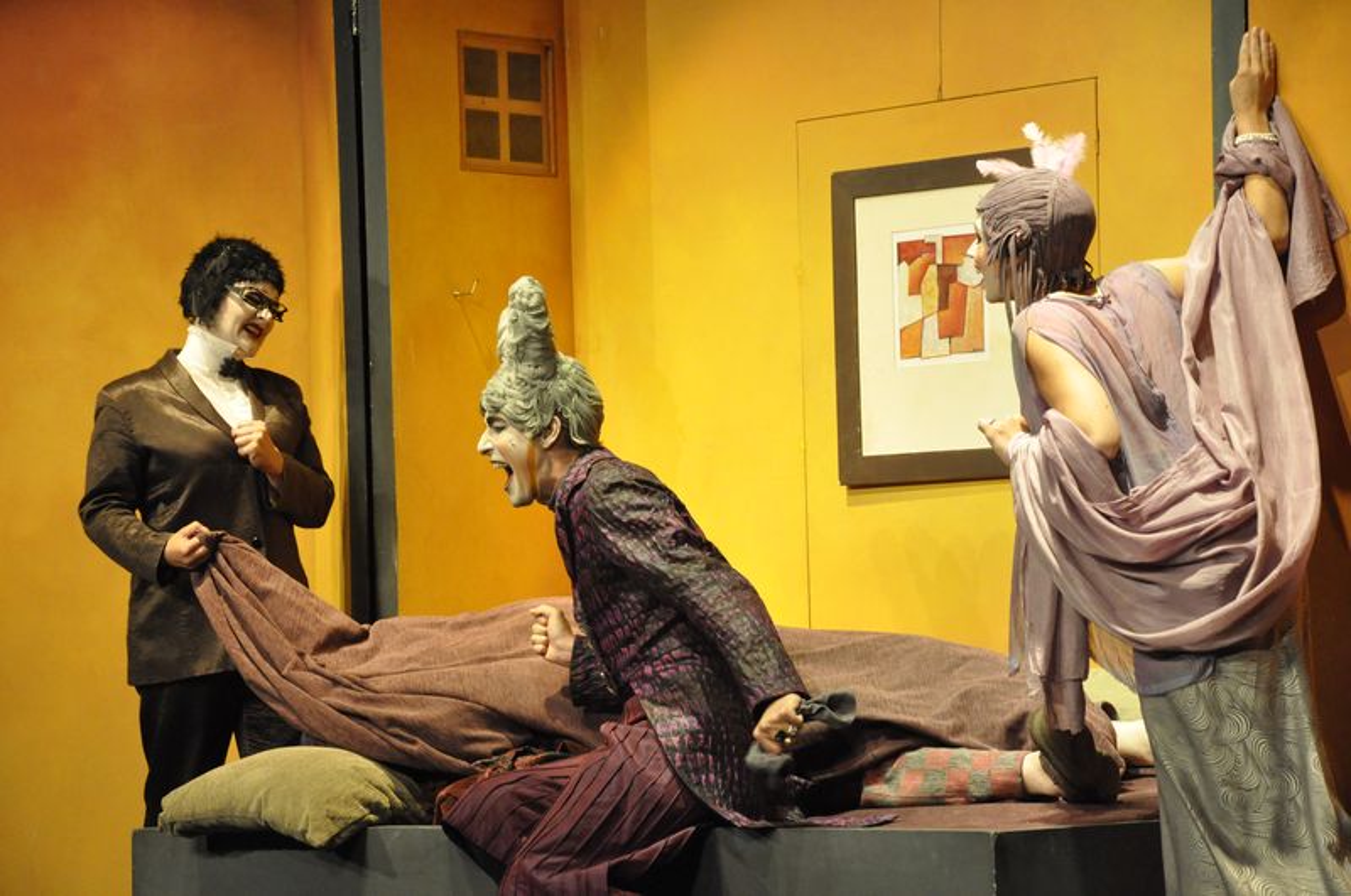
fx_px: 4497
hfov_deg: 17.1
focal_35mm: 120
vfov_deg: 11.4
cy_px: 448
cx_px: 676
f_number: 8
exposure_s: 1/250
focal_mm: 80
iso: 3200
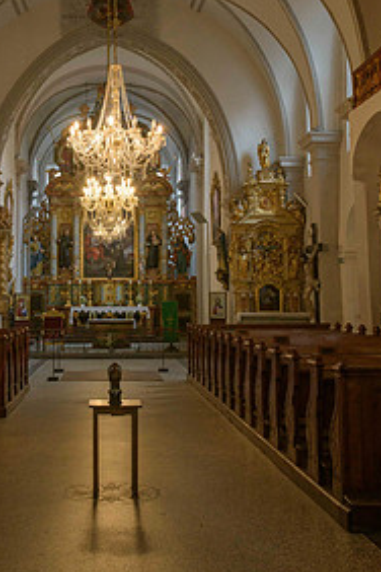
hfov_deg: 26.3
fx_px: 810
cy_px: 225
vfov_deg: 38.7
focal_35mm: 51
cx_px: 113
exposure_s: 1/60
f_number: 6.3
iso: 1400
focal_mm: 32
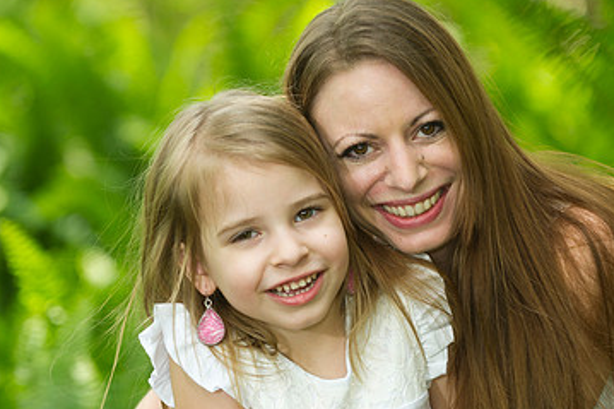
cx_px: 323
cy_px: 264
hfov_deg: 9.8
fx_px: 3580
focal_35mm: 210
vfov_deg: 6.5
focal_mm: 130
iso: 200
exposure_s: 1/200
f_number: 2.8
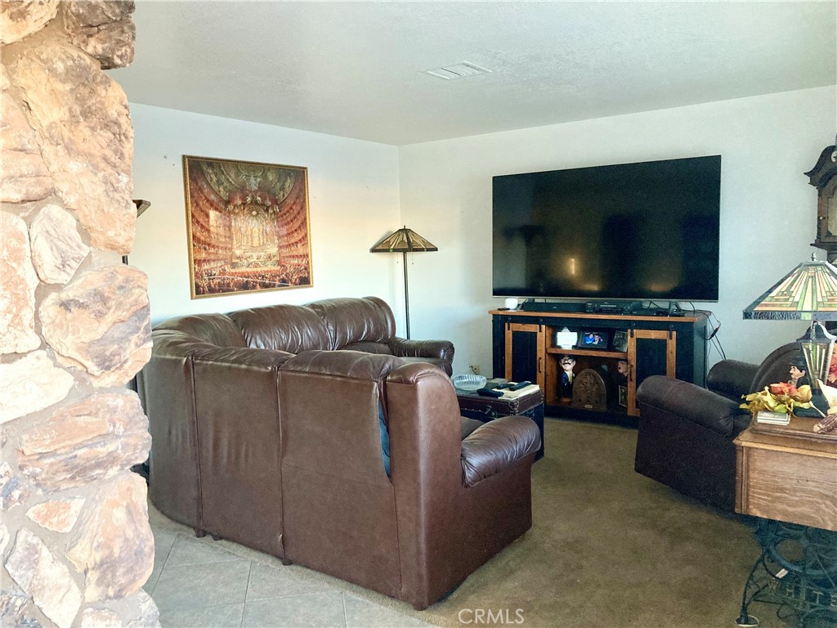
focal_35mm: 28
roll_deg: +1.4
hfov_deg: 63.4
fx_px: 677
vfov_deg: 49.7
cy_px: 314
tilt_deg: -5.0
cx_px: 418
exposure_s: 1/50
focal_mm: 3.99
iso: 320
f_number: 1.8
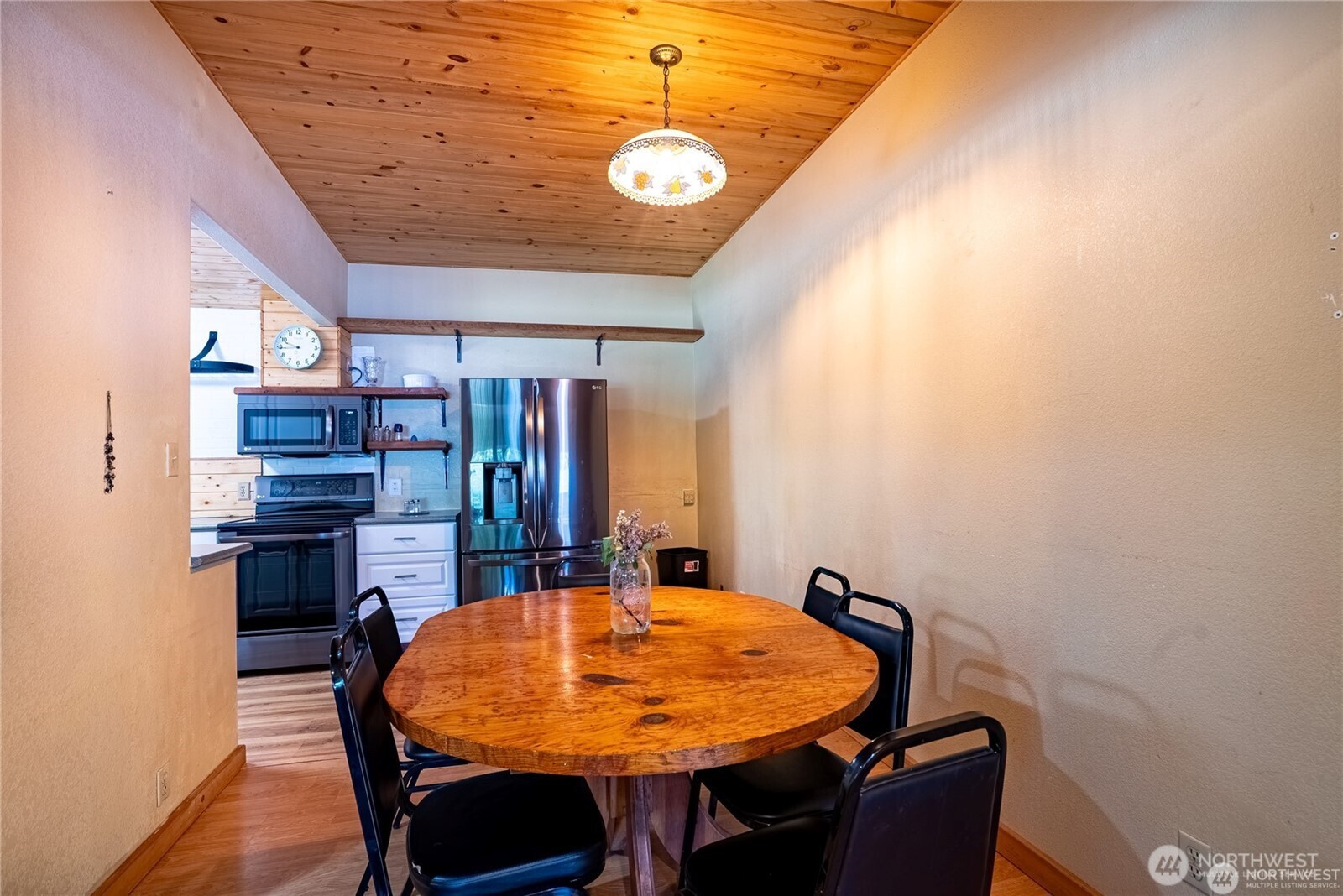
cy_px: 448
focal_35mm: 16
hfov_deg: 96.7
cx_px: 672
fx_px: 597
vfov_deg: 73.8
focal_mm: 16
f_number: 8
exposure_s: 1/25
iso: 200
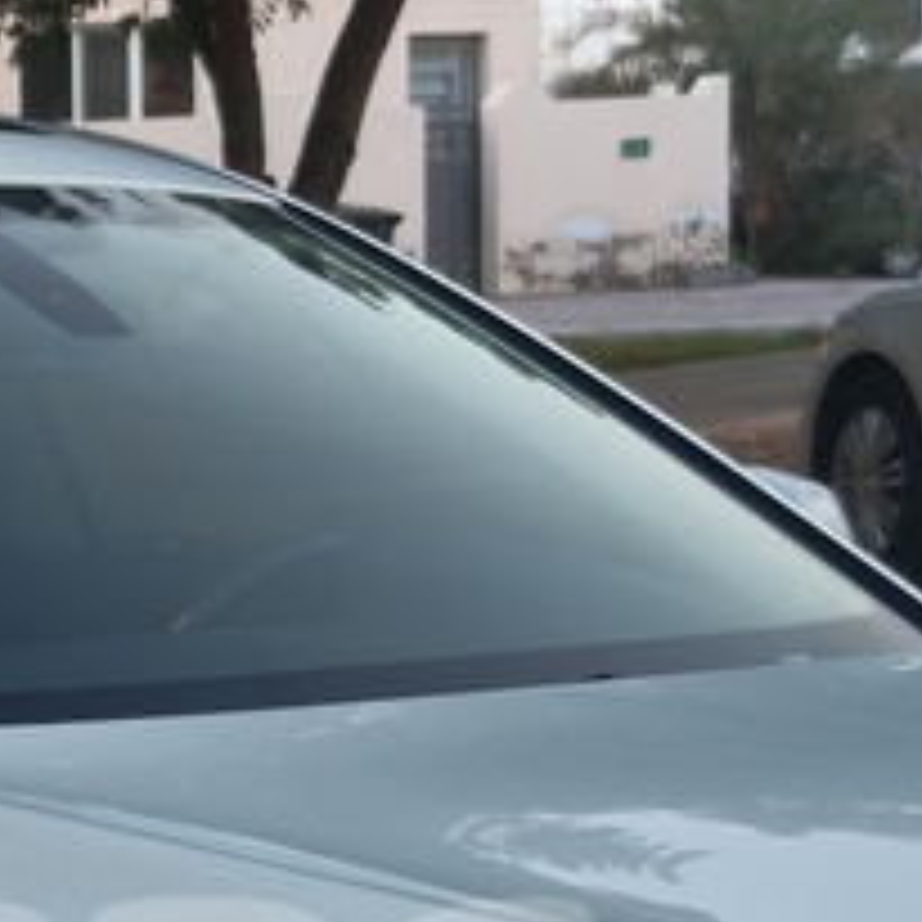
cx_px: -828
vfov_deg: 10.9
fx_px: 4791
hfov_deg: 10.3
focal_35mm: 159
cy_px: 976
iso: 185
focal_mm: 5.59
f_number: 1.88
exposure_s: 1/100
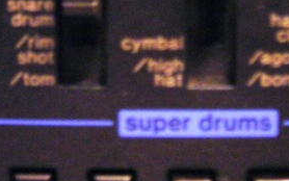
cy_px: -51
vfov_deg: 12.7
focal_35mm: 100
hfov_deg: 20.7
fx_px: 788
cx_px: 195
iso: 146
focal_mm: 6.8
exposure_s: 1/5.9
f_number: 3.3
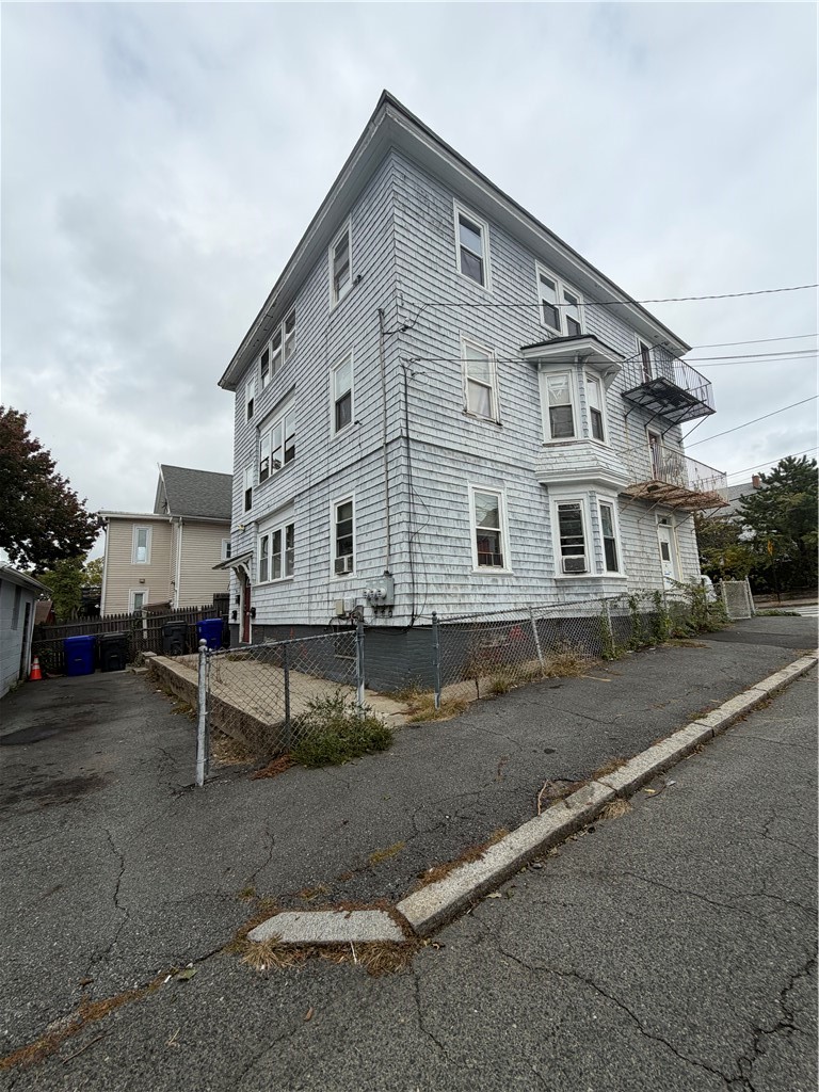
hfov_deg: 85.7
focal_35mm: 14
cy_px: 546
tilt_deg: +8.6
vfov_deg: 102.1
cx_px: 410
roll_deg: +1.3
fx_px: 442
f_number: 2.2
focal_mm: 2.22
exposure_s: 1/770
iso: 25
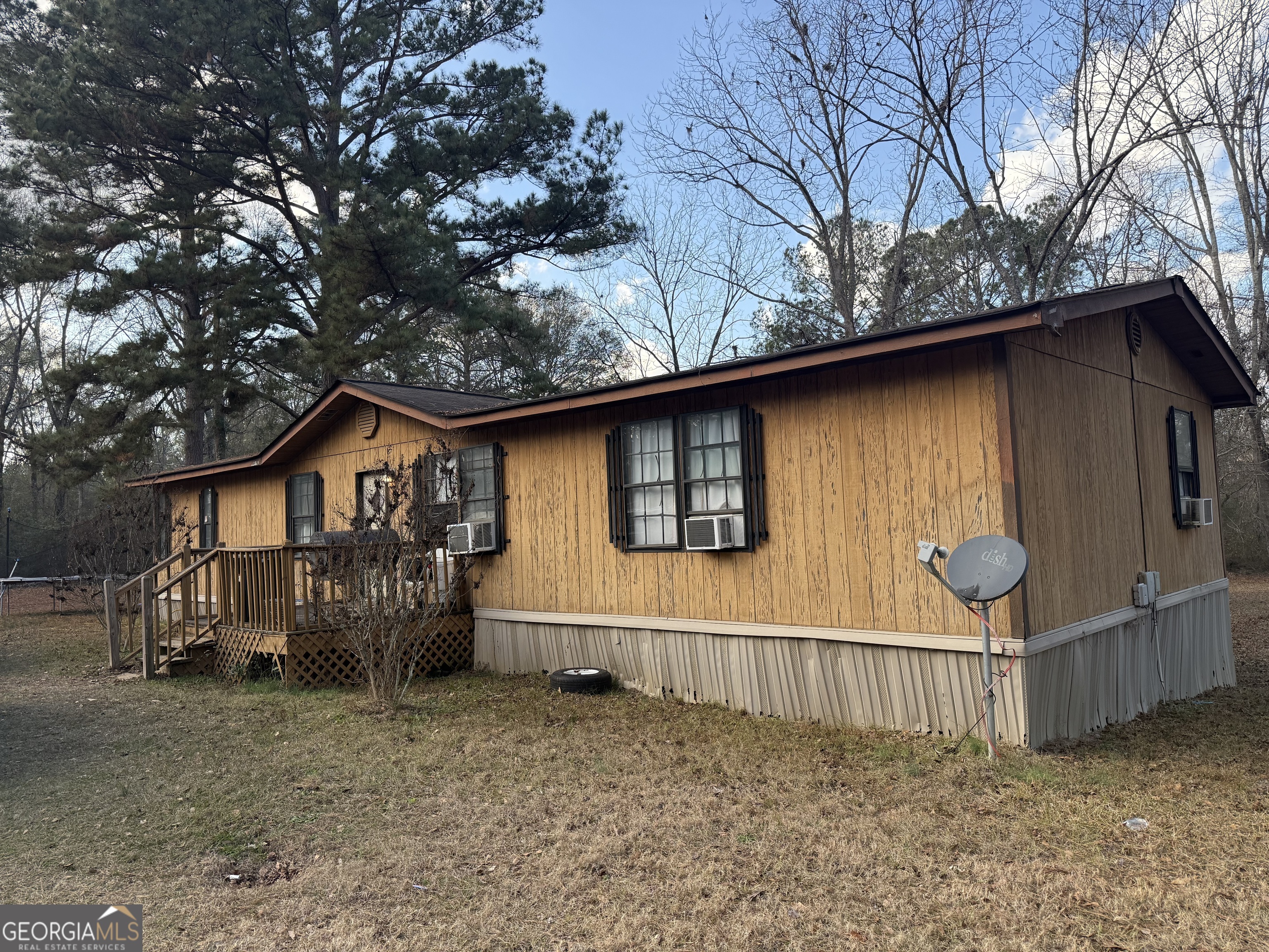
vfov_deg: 56.8
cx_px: 634
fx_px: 880
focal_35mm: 24
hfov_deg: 71.6
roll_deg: +2.3
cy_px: 476
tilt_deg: +4.6
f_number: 1.78
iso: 100
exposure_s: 1/1091
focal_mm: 6.76
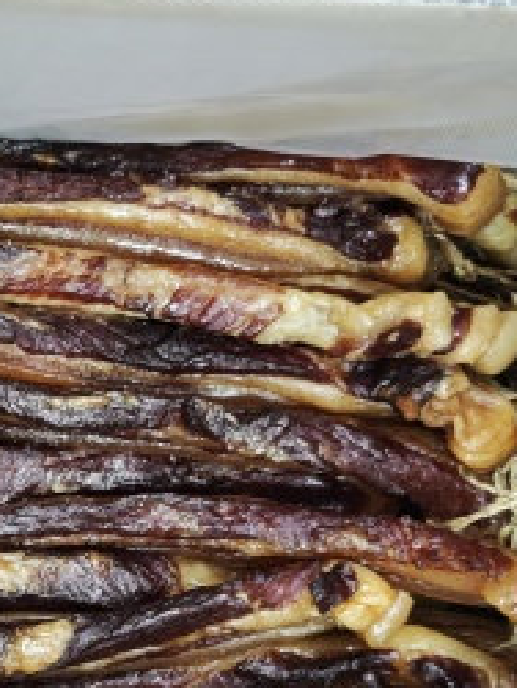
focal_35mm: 98
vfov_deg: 19.9
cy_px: 505
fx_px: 1948
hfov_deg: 14.8
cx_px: -28
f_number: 1.63
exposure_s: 1/50
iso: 640
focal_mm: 8.72
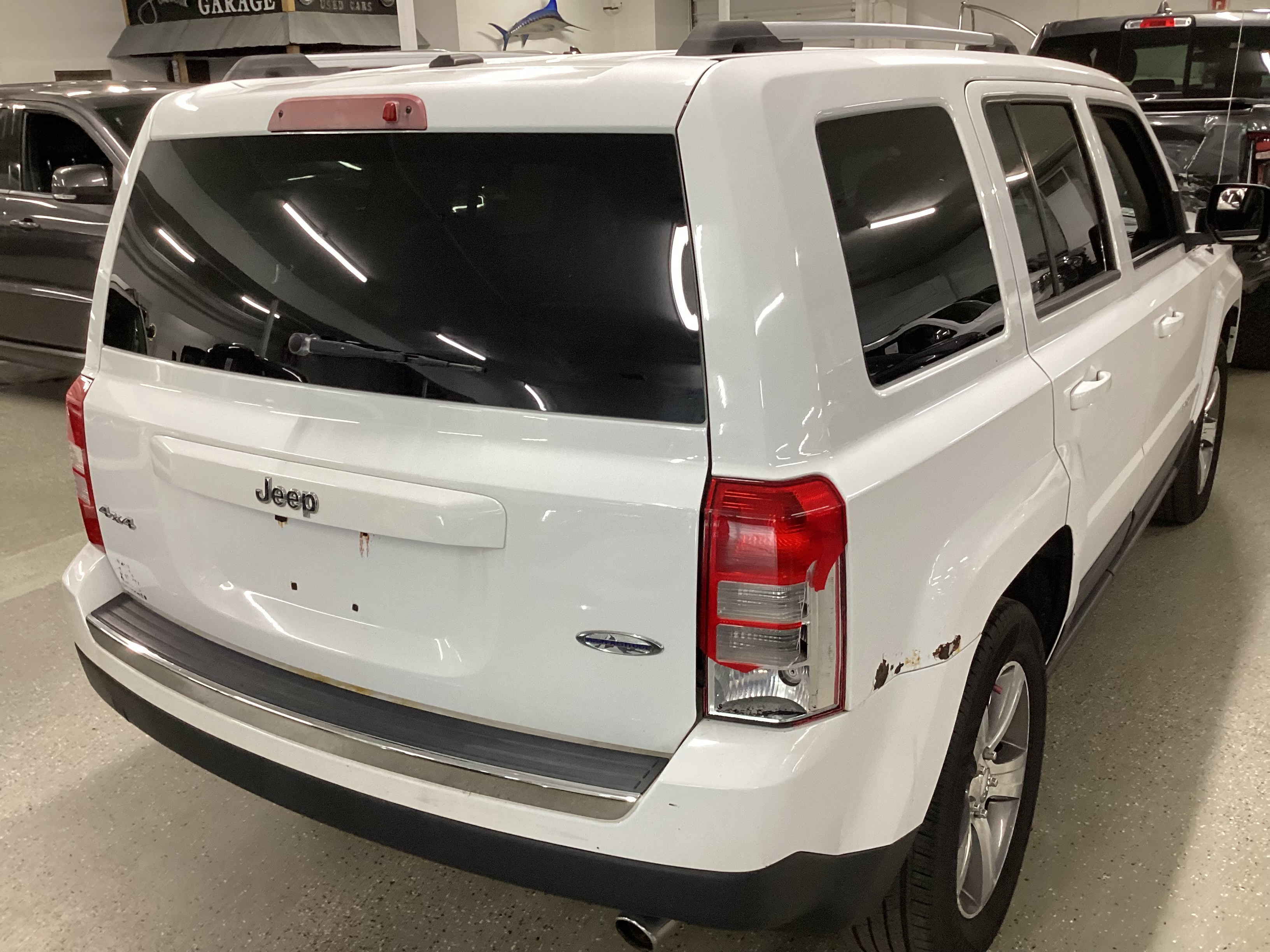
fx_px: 1137
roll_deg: +1.2
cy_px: 476
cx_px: 635
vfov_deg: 45.4
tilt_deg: -18.3
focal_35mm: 31
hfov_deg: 58.4
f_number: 2.4
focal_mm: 3.3
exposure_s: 1/50
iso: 160
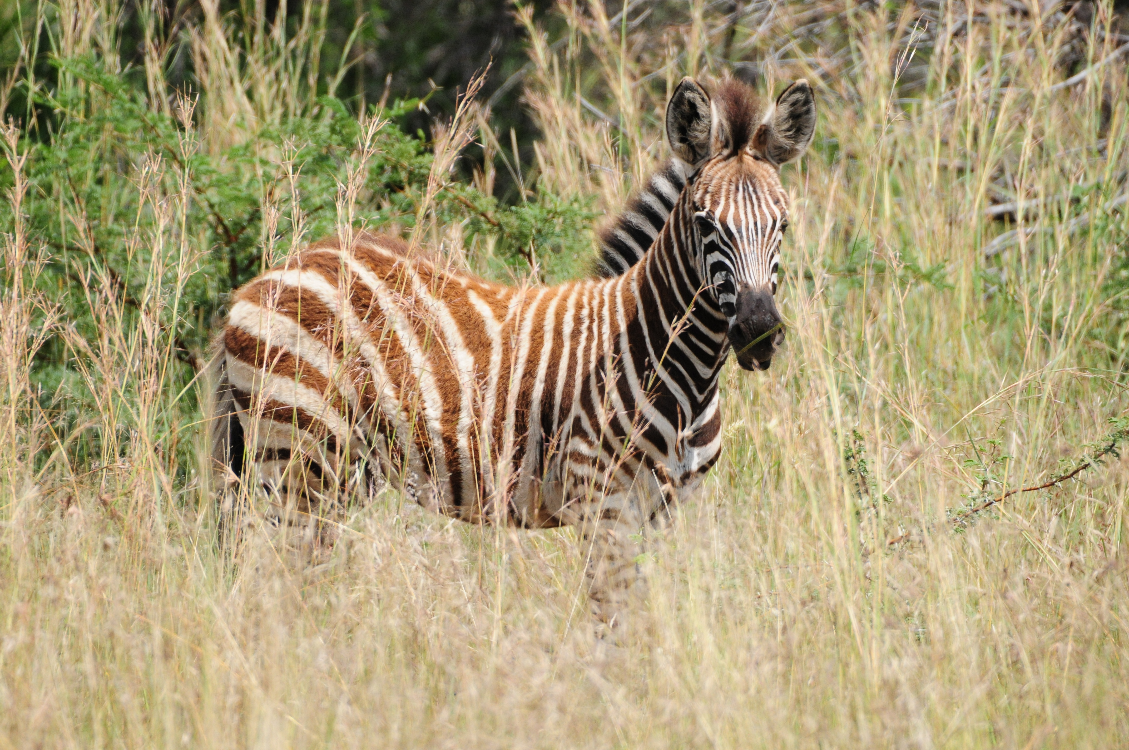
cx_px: 564
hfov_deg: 2.8
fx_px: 23492
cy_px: 375
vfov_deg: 1.8
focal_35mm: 750
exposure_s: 1/1500
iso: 800
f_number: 8
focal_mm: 500
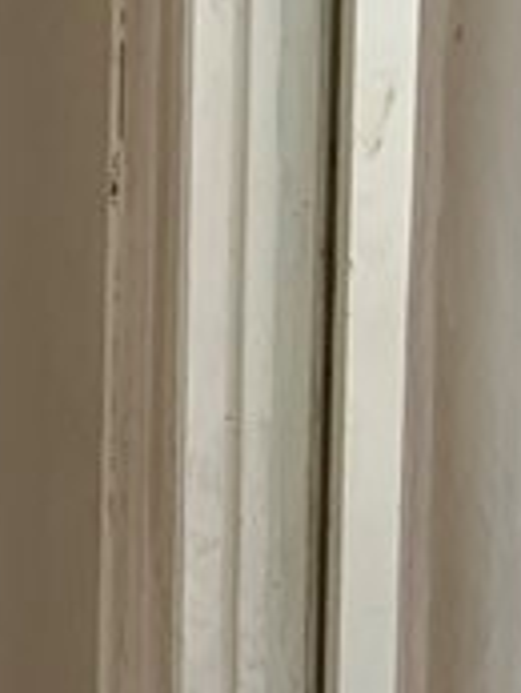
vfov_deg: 12.7
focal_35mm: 154
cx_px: -385
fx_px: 3087
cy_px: 665
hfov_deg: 9.2
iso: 100
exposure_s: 1/60
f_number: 1.8
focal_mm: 4.25
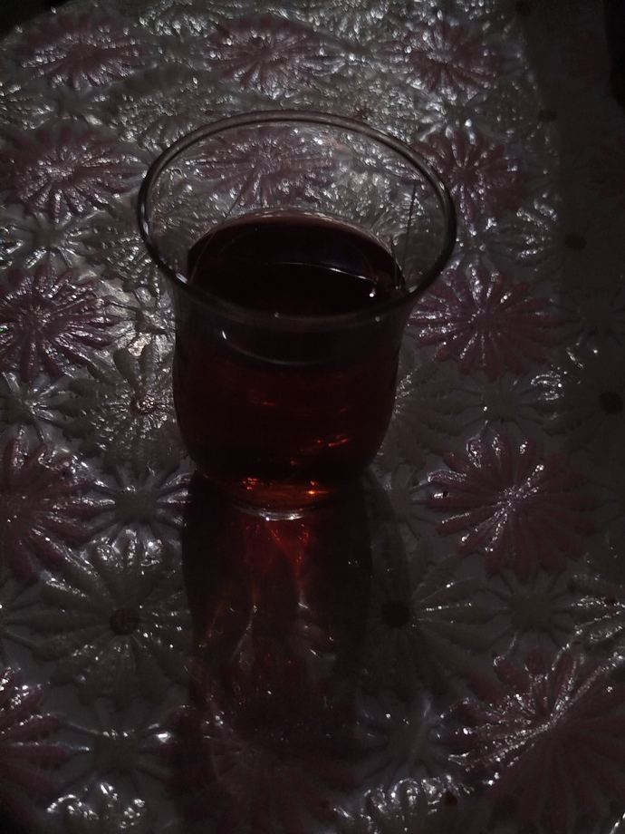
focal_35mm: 48
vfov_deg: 39.7
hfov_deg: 30.3
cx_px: 312
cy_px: 417
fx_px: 1156
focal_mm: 5.31
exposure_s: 1/50
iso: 100
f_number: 1.7
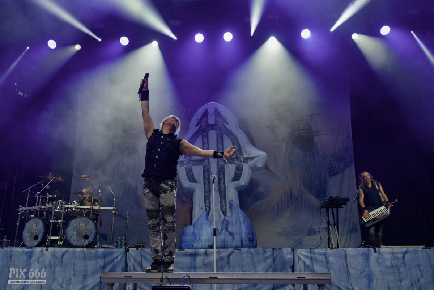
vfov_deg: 46.4
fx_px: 338
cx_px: 217
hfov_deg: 65.5
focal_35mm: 28
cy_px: 145
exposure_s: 1/250
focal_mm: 28
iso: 320
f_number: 3.5
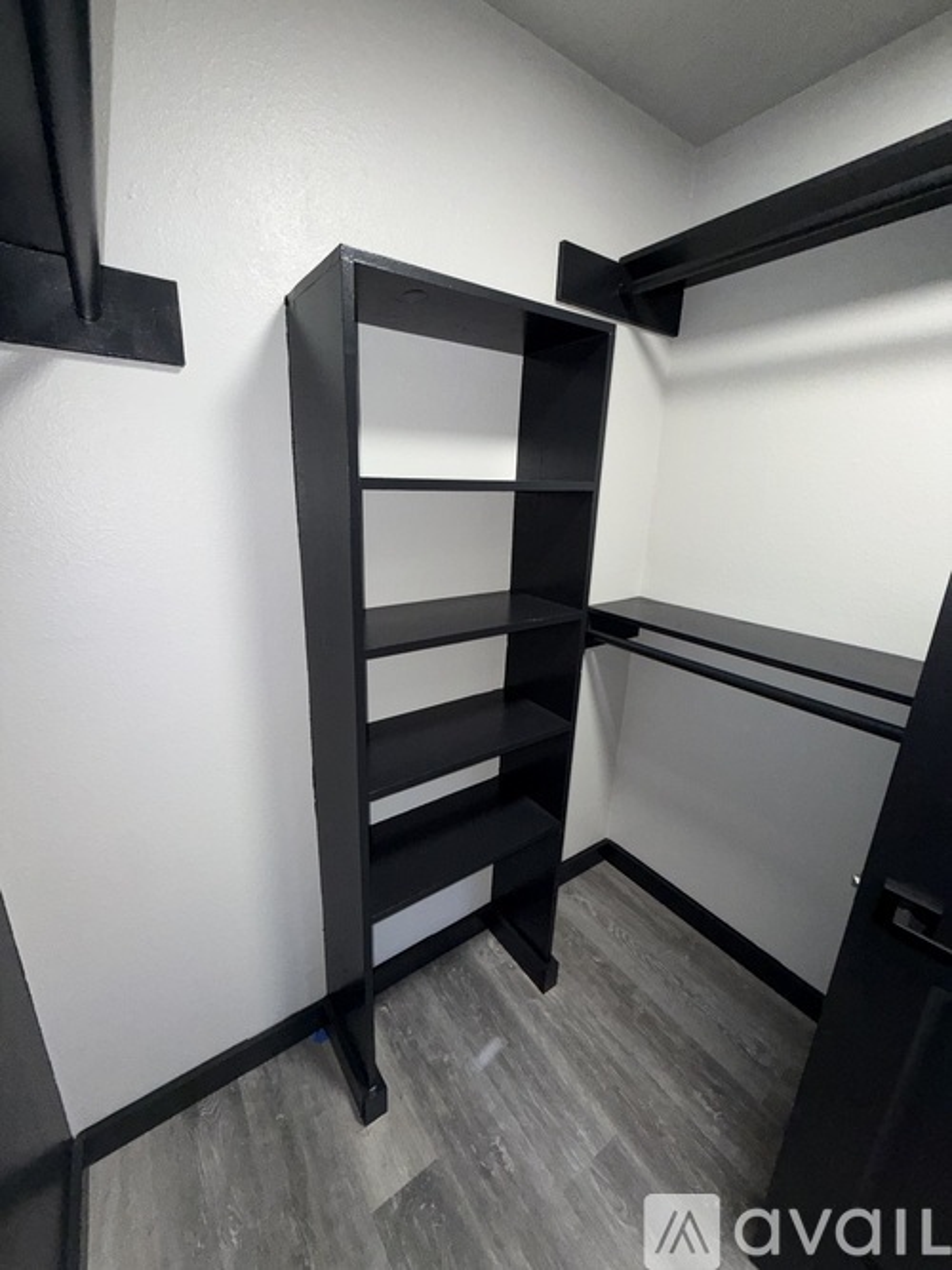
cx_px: 476
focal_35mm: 14
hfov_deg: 85.7
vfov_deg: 102.1
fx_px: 514
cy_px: 635
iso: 125
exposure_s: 1/60
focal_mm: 2.22
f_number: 2.2
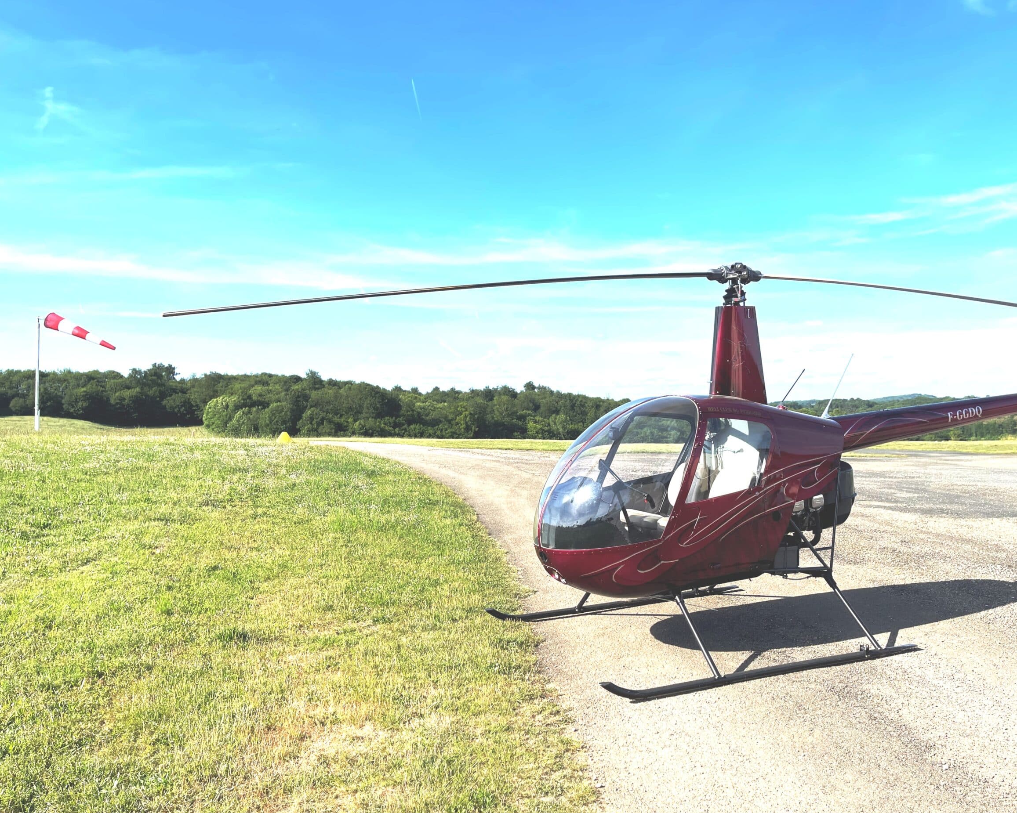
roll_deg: +1.3
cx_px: 549
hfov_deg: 64.0
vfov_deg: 53.2
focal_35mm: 27
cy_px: 400
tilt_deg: -0.1
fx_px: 813
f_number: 1.6
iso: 32
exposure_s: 1/3663
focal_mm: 5.1
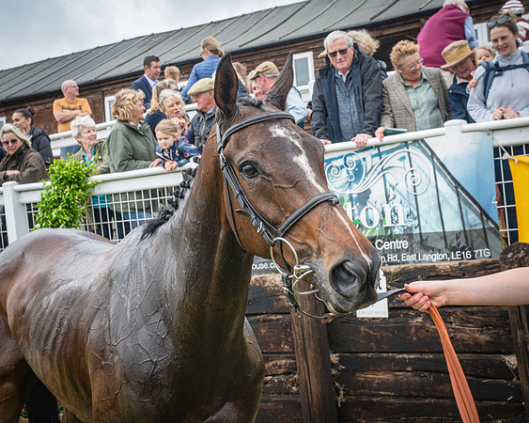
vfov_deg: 28.1
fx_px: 846
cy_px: 212
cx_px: 290
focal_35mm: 54
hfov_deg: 34.7
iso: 400
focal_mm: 48
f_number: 8
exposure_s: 1/125
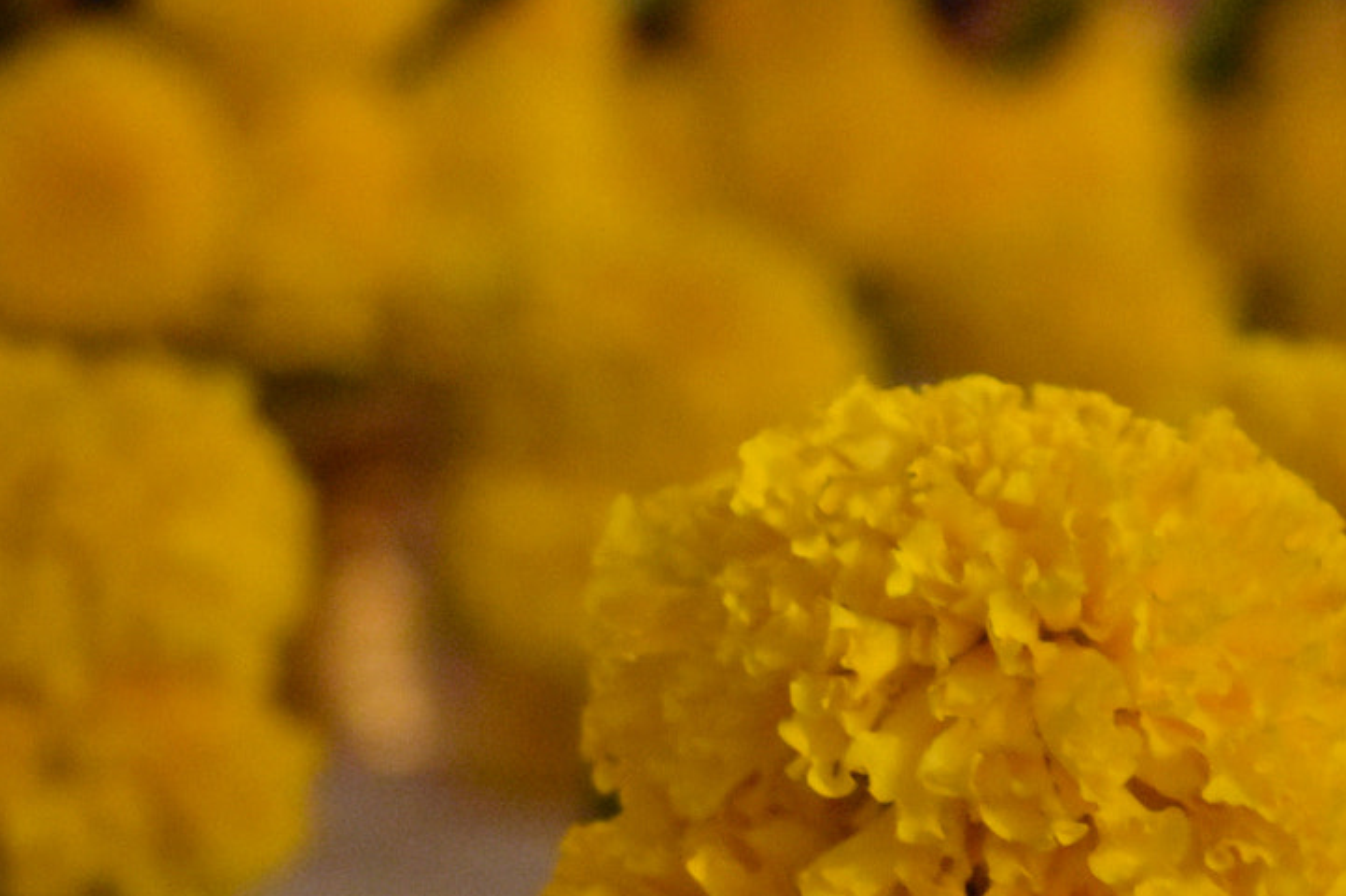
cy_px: 903
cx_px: 1202
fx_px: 6843
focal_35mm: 183
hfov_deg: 11.2
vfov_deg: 7.5
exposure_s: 1/60
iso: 9000
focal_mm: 55
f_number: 5.6
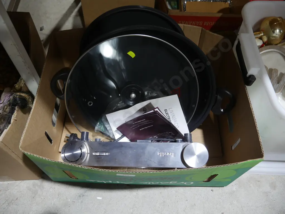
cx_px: 142
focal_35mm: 28
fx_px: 231
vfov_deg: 49.7
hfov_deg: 63.4
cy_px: 107
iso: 320
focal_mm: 14
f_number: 3.5
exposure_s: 1/60
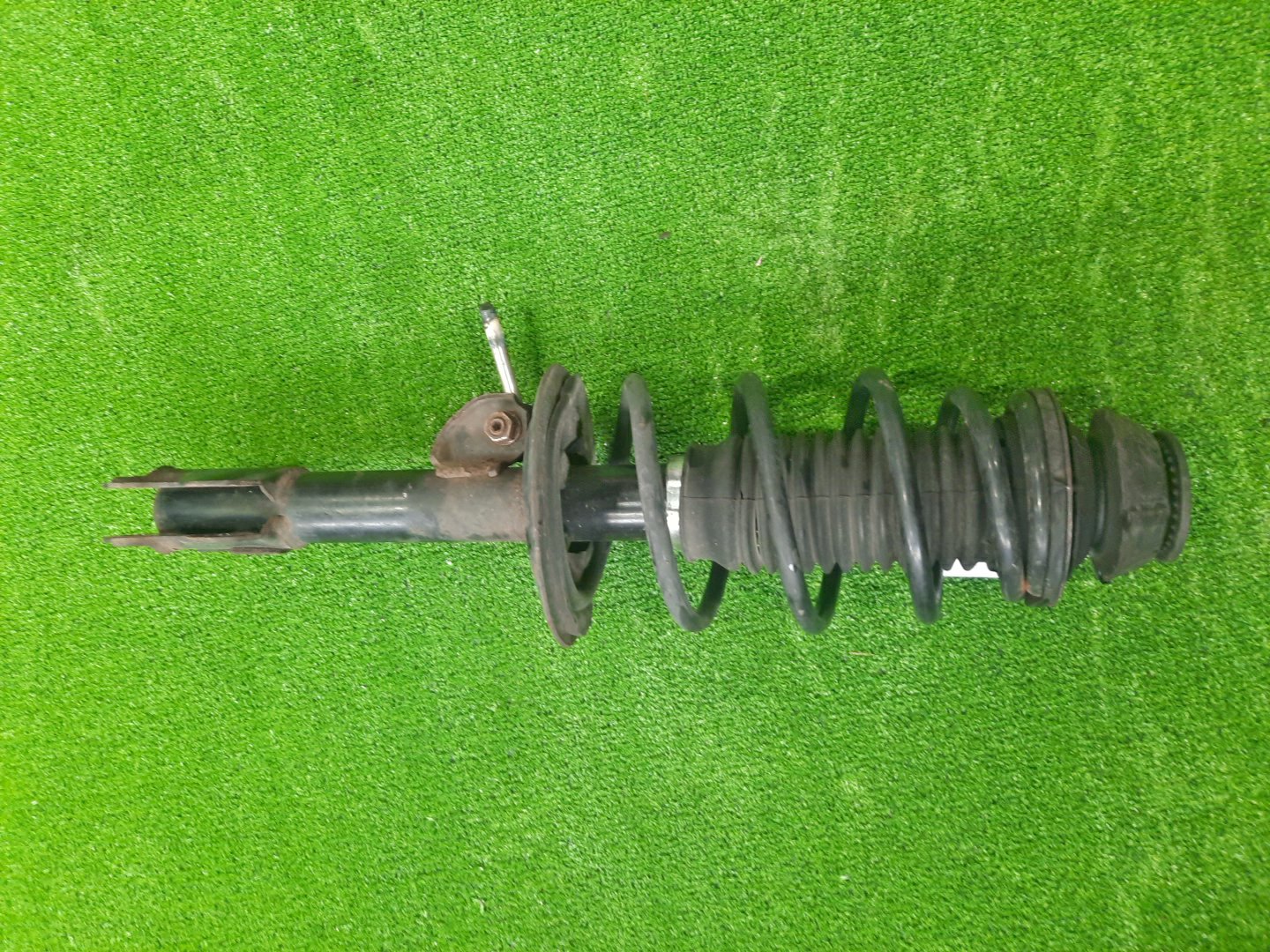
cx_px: 635
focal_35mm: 25
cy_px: 476
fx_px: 917
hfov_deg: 69.4
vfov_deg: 54.9
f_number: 2
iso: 283
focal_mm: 4.6
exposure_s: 1/33
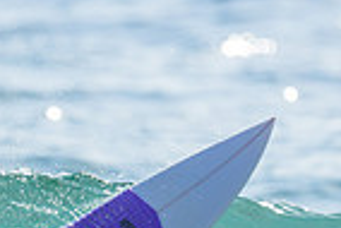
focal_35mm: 3275
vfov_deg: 0.4
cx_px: -94
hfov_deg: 0.6
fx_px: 31053
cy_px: 282
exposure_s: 1/2000
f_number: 6.3
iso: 160
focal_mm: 800
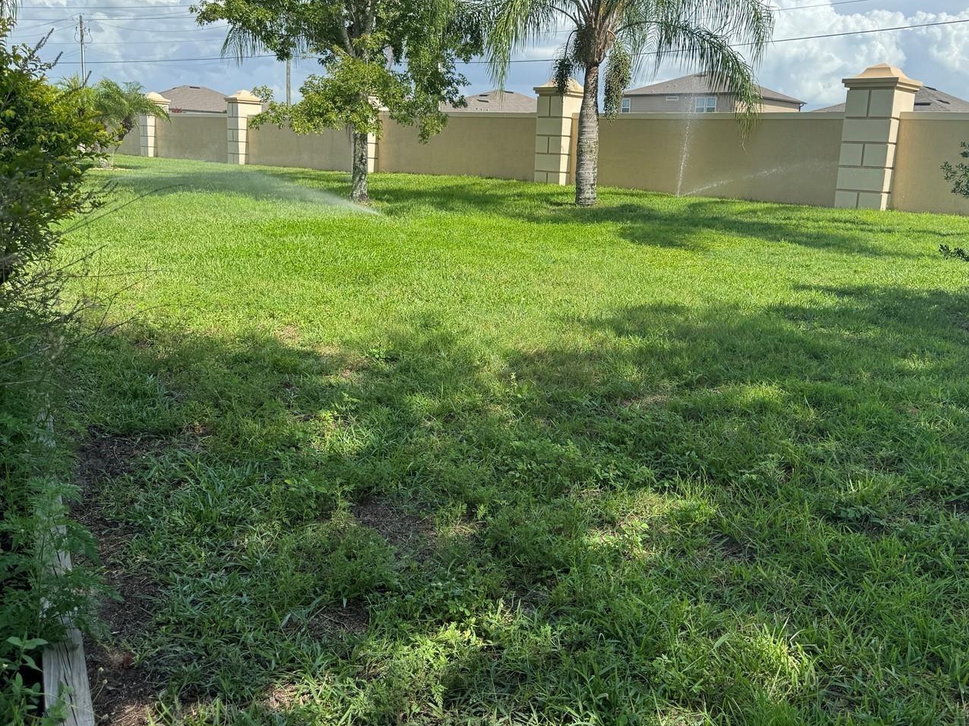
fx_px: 840
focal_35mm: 30
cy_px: 306
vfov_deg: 46.6
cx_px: 570
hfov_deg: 59.6
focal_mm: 6.86
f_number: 1.78
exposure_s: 1/2710
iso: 80
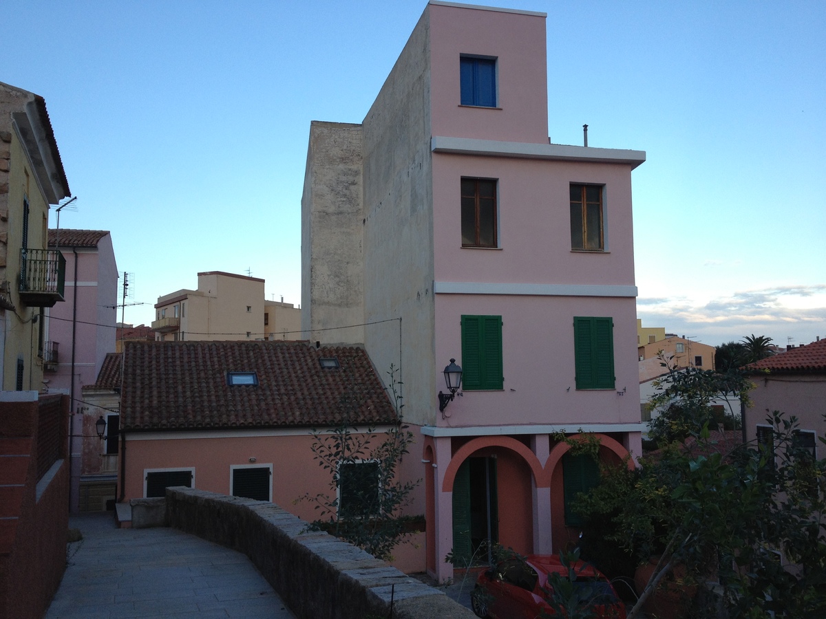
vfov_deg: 40.7
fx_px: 835
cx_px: 413
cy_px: 310
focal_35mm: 35
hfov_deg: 52.6
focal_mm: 4.28
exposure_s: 1/315
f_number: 2.4
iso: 64
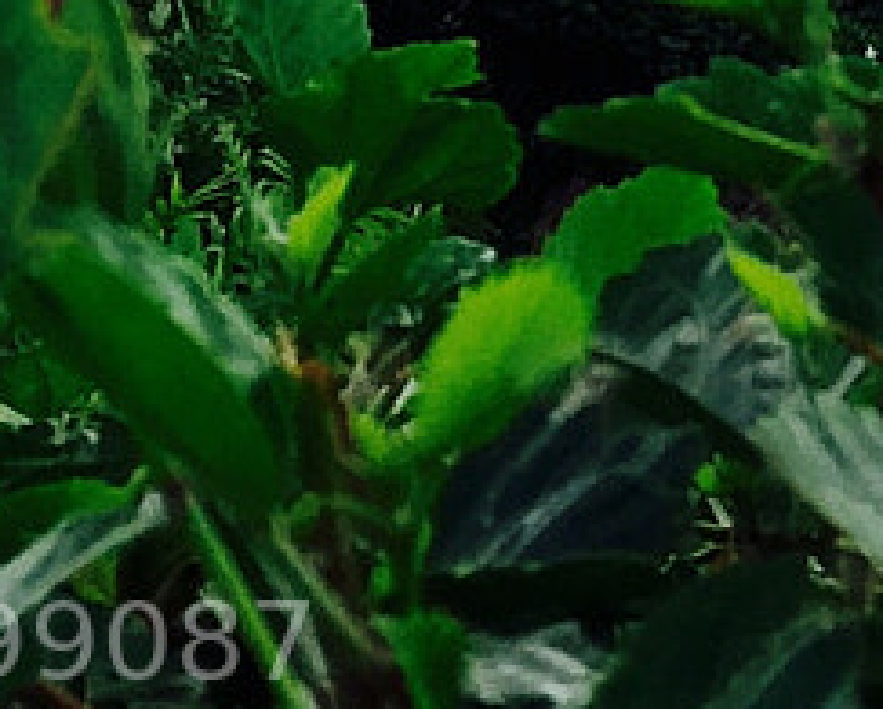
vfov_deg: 7.5
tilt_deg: +18.3
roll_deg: -2.1
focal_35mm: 186
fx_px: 4867
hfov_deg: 10.0
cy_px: -1254
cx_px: 1319
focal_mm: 4.15
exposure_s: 1/1041
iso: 32
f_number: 2.2
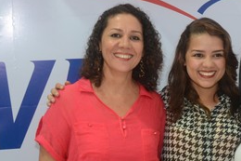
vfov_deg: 13.1
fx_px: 696
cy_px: 114
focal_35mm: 104
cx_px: 201
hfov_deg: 19.4
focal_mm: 40
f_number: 4.5
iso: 1600
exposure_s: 1/80
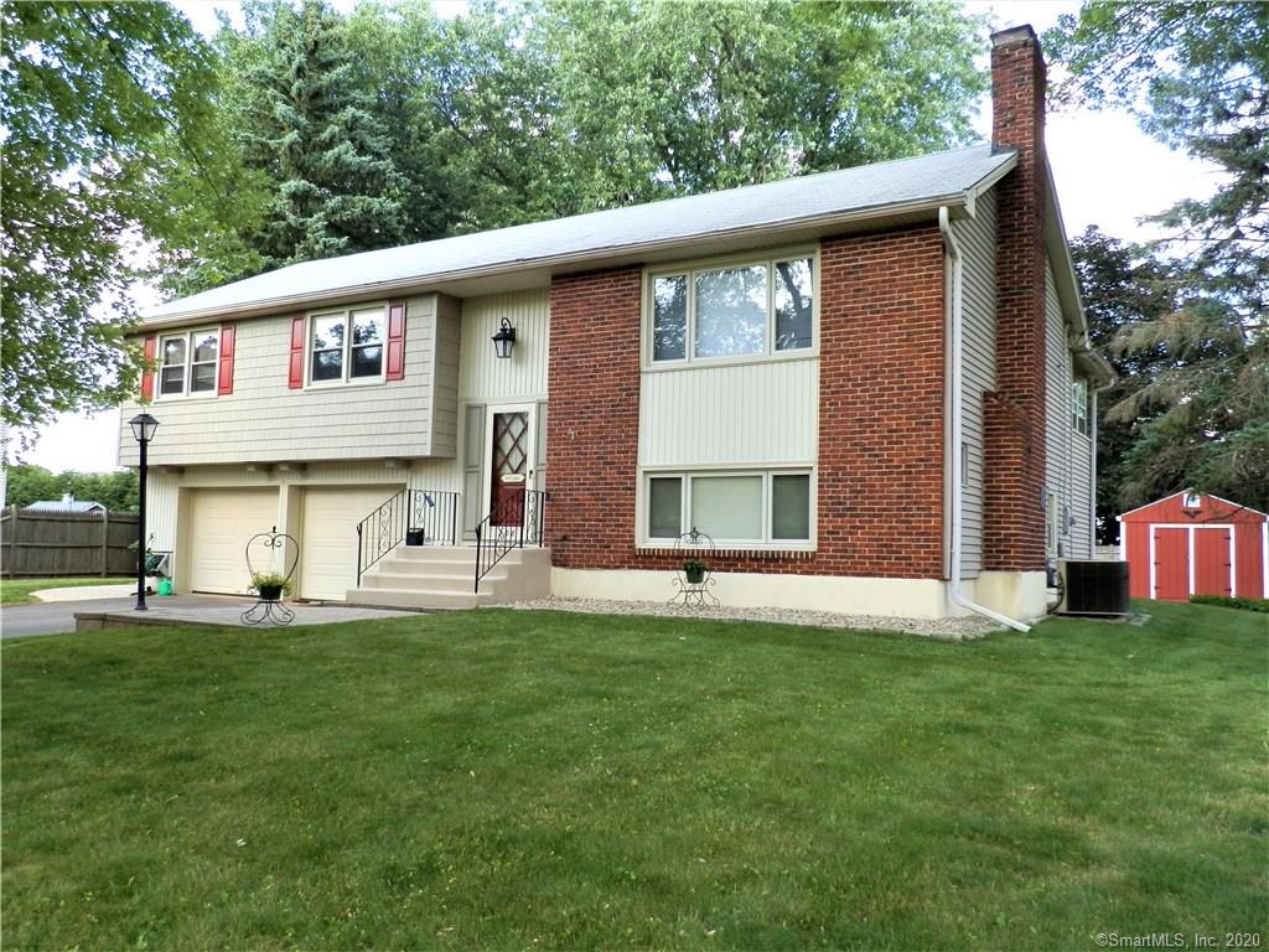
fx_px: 1026
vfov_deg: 49.7
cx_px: 634
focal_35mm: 28
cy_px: 476
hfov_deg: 63.4
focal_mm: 5
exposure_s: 1/100
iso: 80
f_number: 3.3
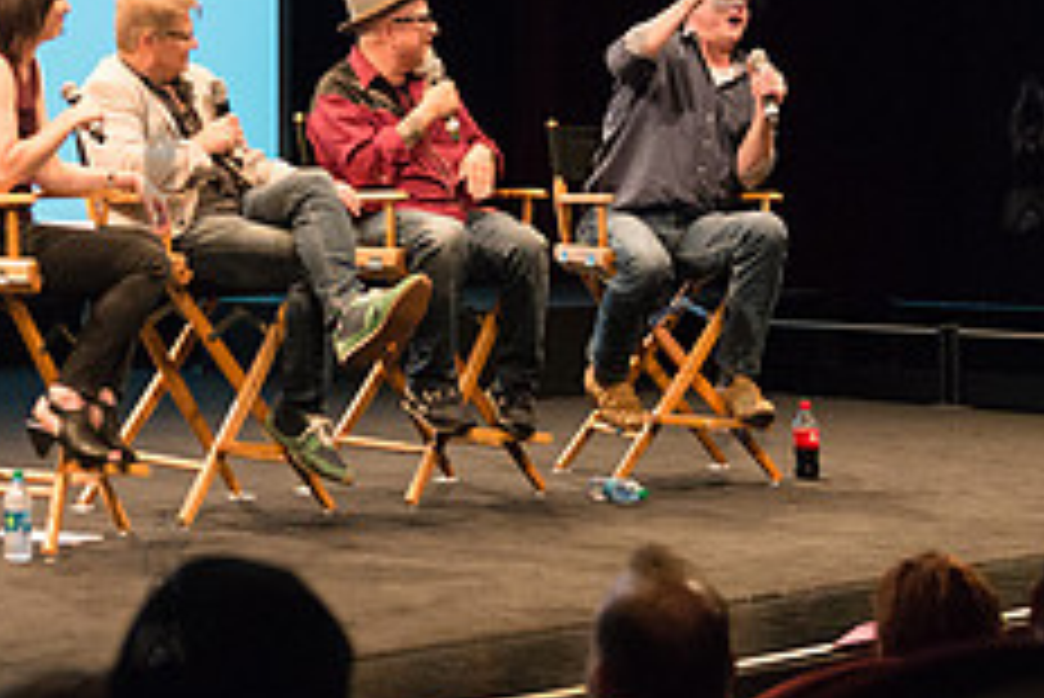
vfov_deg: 16.0
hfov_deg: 23.4
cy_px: 151
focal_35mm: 85
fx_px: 2466
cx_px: 158
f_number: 3.2
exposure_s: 1/200
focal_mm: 34
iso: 4000
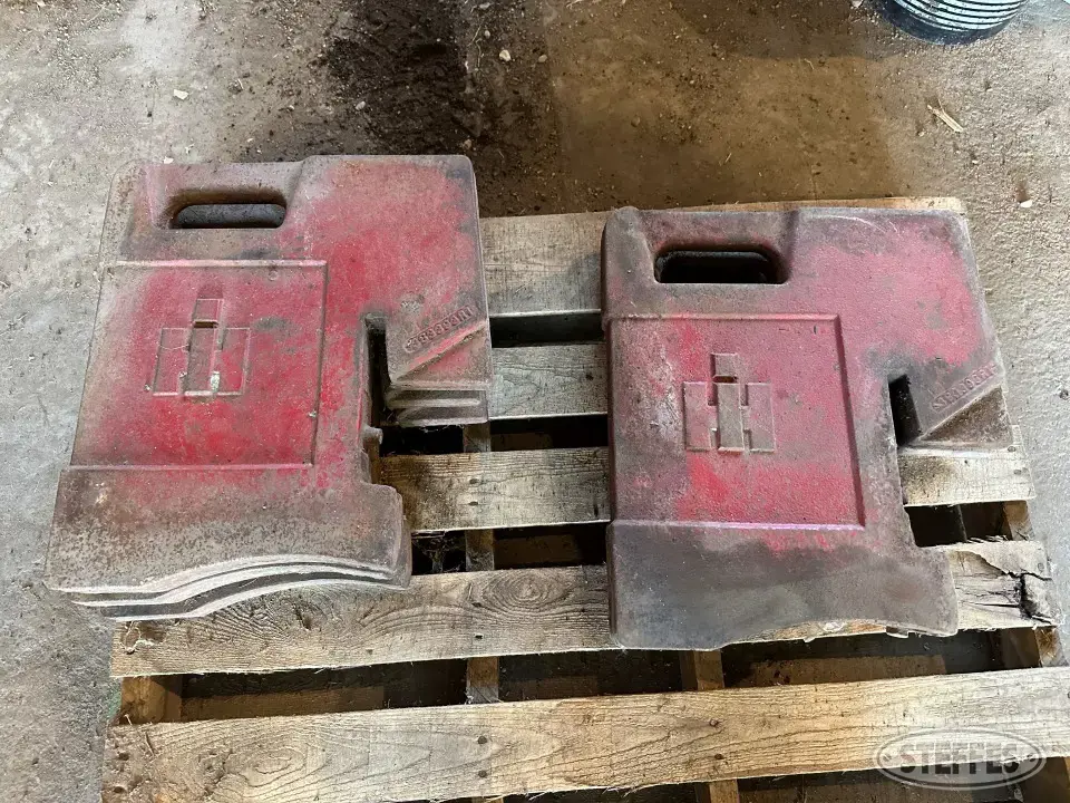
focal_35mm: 24
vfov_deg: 56.8
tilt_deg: -71.7
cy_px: 402
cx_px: 535
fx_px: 742
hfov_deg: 71.6
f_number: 1.78
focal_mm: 6.86
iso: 640
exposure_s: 1/60
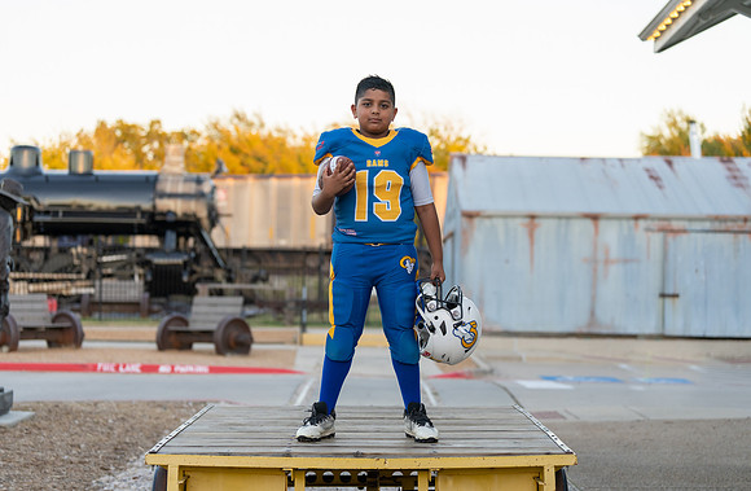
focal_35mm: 73
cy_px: 235
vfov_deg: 18.5
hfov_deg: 28.0
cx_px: 372
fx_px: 1507
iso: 500
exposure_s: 1/320
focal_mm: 70
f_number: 2.8
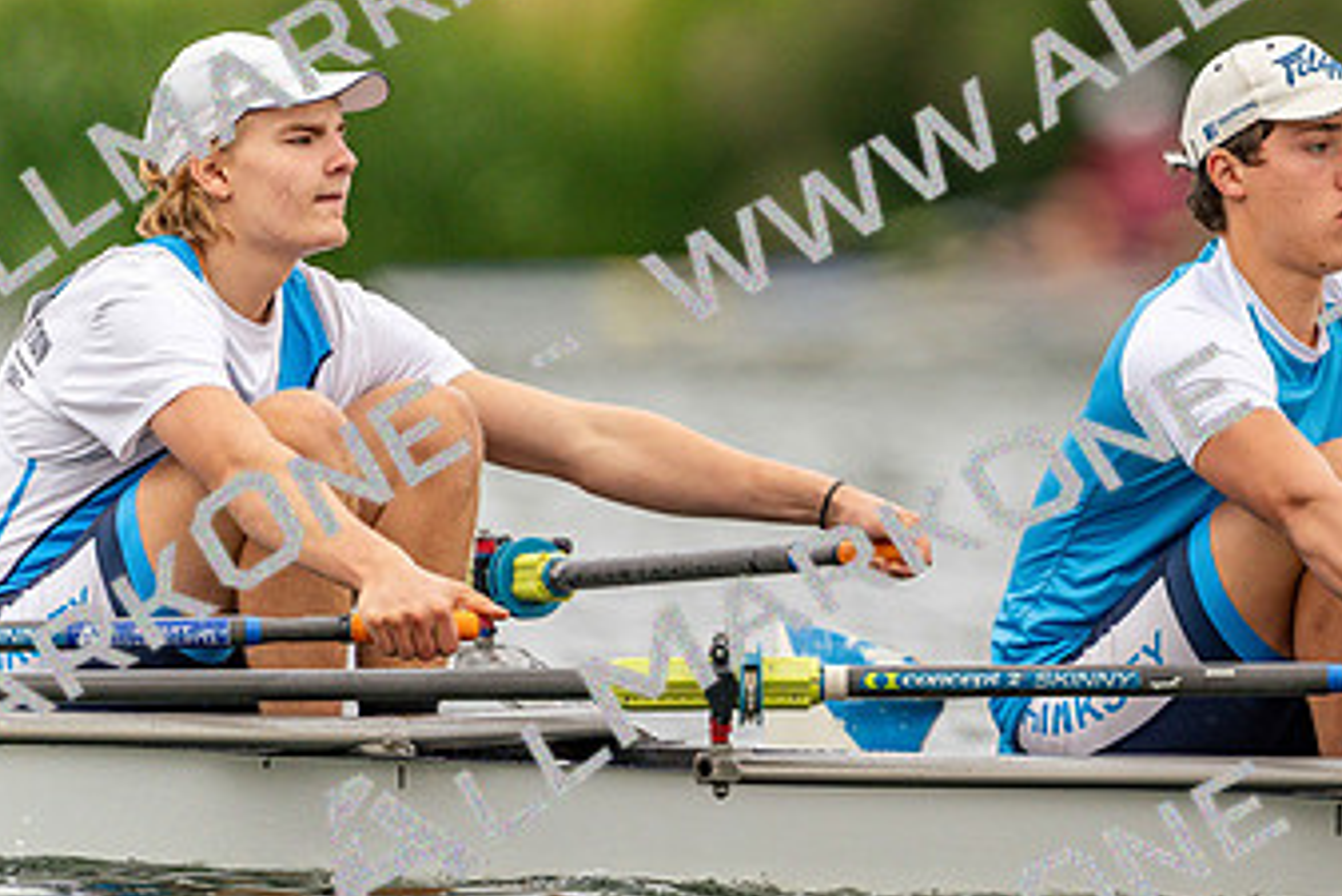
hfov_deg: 2.0
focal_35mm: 1034
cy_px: 333
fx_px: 38560
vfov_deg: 1.3
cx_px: 1135
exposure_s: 1/2000
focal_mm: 600
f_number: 4
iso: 500
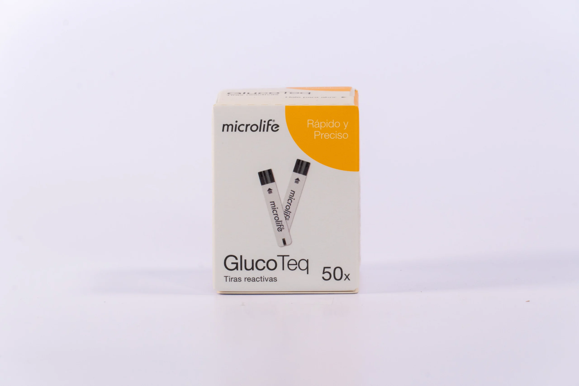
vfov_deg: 6.8
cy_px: 193
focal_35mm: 202
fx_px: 3257
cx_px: 290
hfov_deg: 10.2
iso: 800
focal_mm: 135
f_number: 14
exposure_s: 1/80
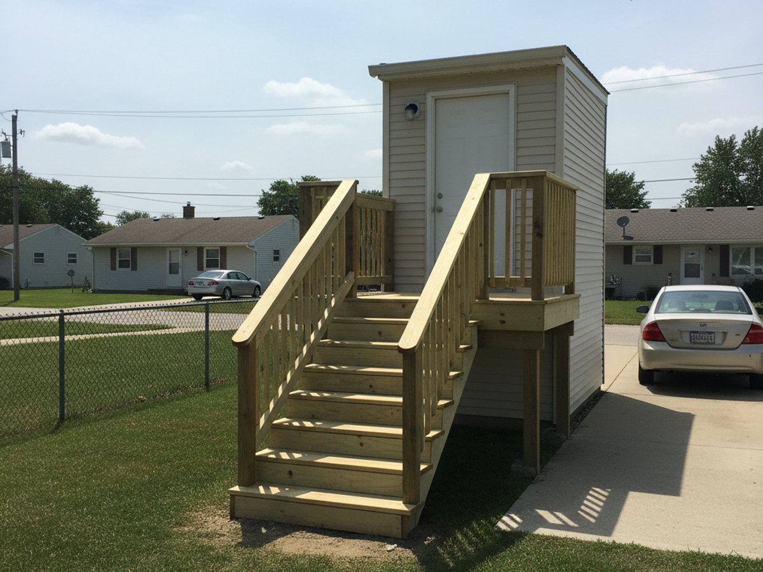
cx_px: 382
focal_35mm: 23
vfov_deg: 58.9
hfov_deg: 73.9
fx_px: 507
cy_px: 286
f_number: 1.8
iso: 191
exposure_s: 1/982
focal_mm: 6.4
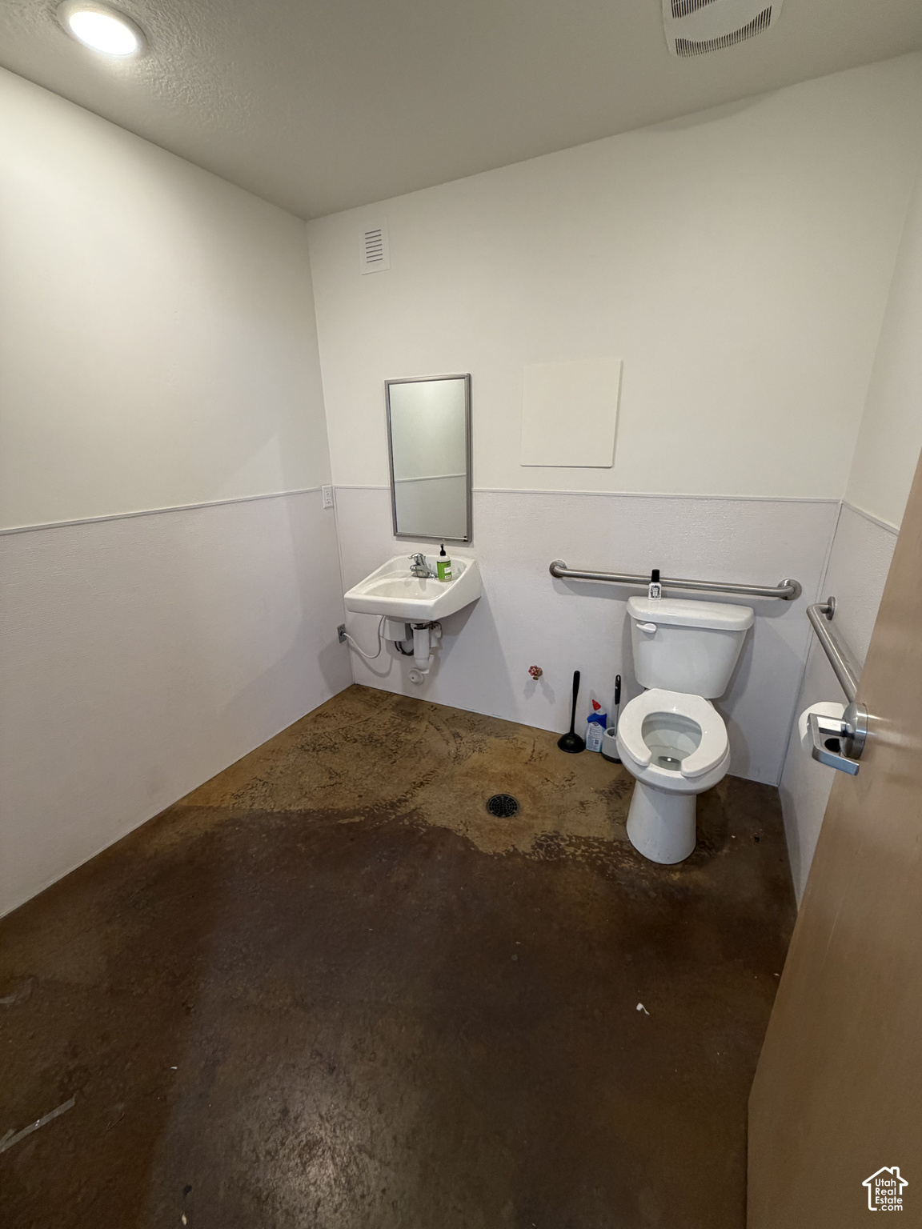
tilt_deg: -19.4
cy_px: 614
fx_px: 497
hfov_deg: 85.7
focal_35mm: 14
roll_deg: +1.3
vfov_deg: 102.1
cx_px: 461
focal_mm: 2.22
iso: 320
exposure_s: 1/120
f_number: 2.2
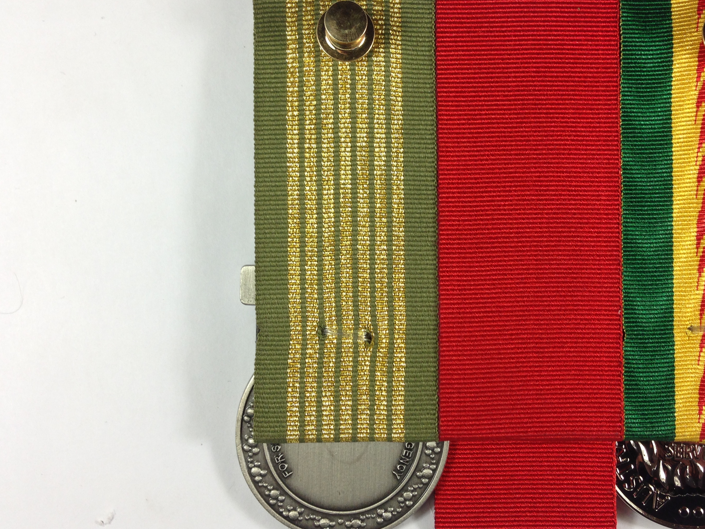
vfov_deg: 36.0
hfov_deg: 46.6
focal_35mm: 40
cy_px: 255
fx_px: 815
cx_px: 412
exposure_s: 1/60
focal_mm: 4.13
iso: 50
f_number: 2.4
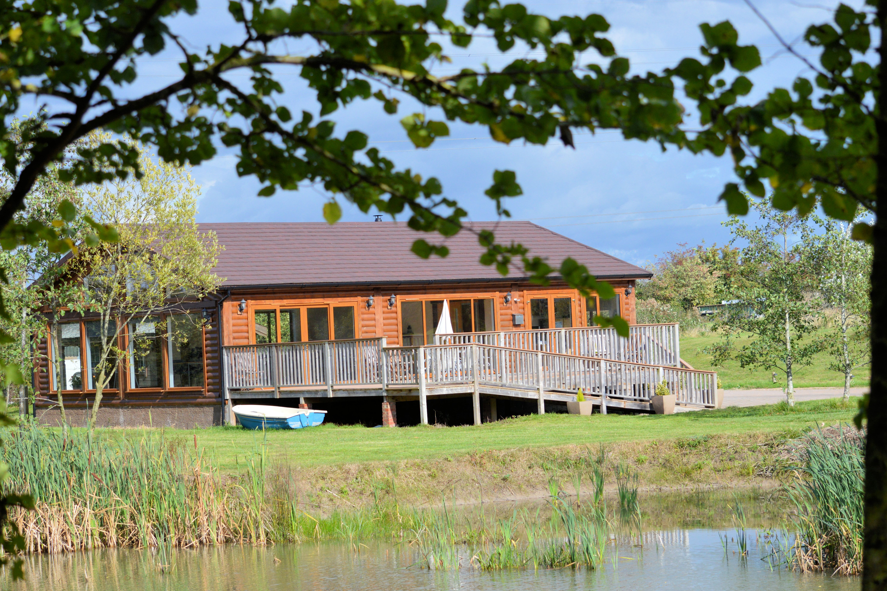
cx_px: 440
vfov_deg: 15.5
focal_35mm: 88
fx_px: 2168
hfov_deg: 23.1
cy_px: 296
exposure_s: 1/1600
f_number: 5.6
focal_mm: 58
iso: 400
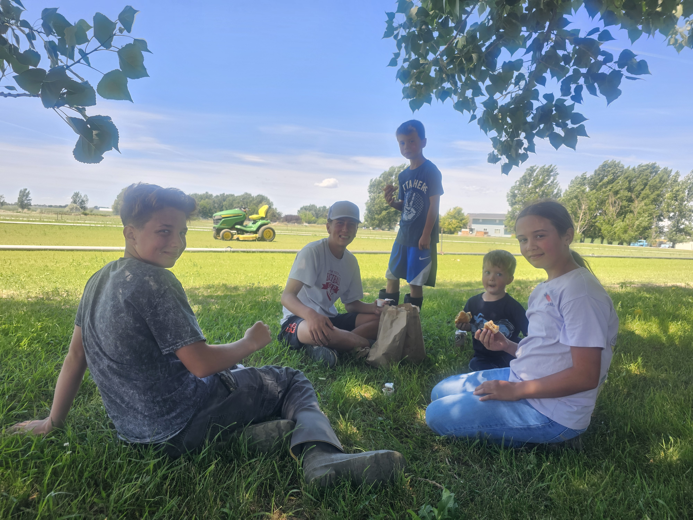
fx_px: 460
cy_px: 260
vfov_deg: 58.9
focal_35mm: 23
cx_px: 346
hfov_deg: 73.9
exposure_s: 1/207
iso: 20
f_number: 1.7
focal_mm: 6.3
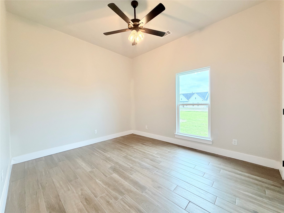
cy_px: 106
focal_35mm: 14
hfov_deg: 102.1
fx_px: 115
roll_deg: +0.6
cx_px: 142
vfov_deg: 85.7
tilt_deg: -0.6
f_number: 2.2
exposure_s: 1/120
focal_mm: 2.22
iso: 200
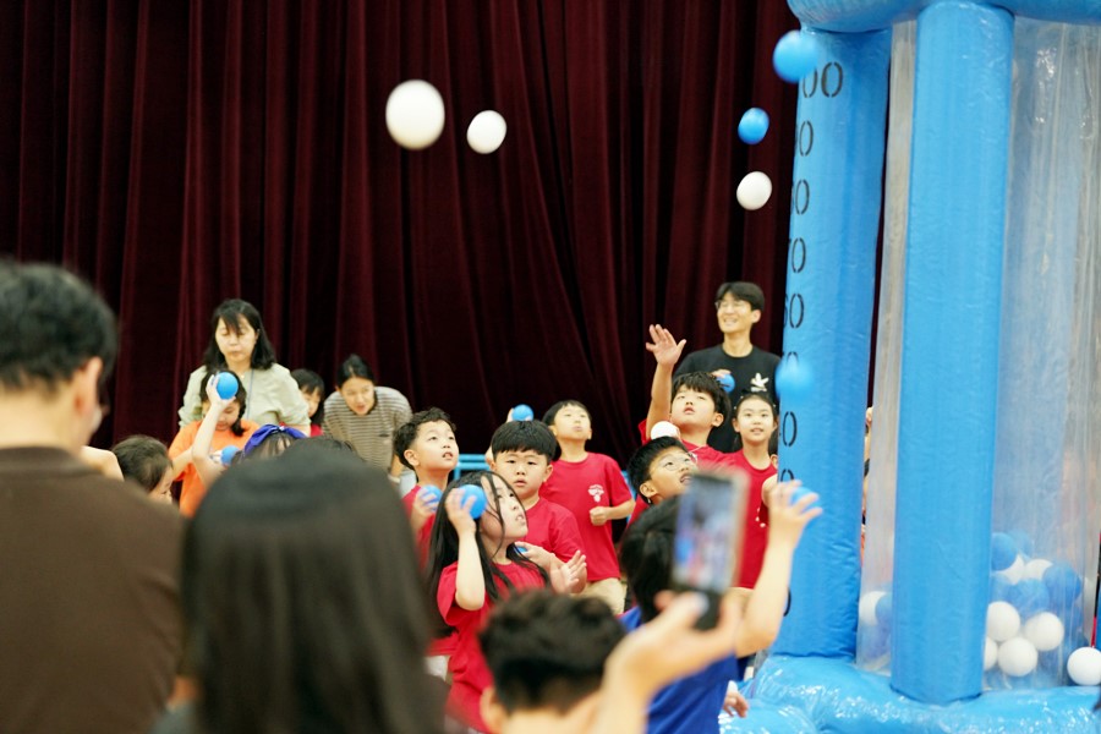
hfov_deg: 28.8
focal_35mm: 70
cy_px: 367
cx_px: 550
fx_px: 2141
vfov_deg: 19.5
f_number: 2.8
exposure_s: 1/160
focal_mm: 70
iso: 2500
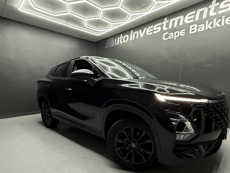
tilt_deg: -8.3
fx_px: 133
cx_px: 132
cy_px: 105
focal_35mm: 20
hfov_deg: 81.2
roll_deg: +0.3
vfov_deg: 65.3
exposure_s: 1/100
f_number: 2.2
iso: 250
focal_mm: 2.22
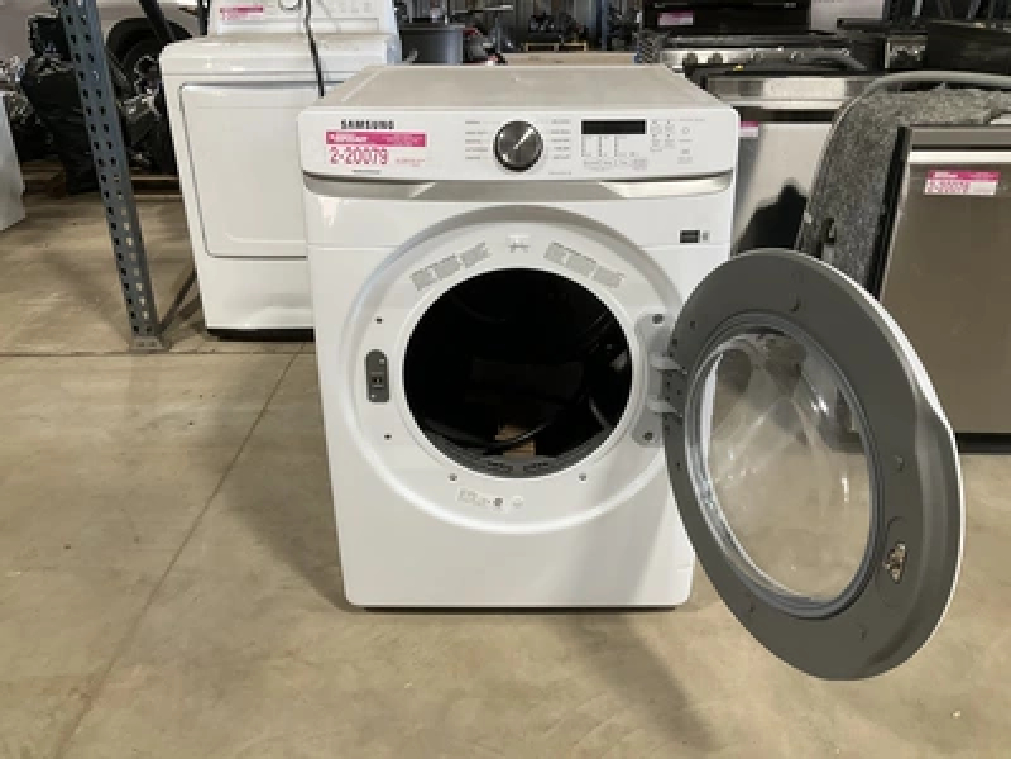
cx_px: 506
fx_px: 847
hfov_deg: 61.7
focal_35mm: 29
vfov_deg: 48.2
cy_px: 380
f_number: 1.8
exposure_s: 1/60
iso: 80
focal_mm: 3
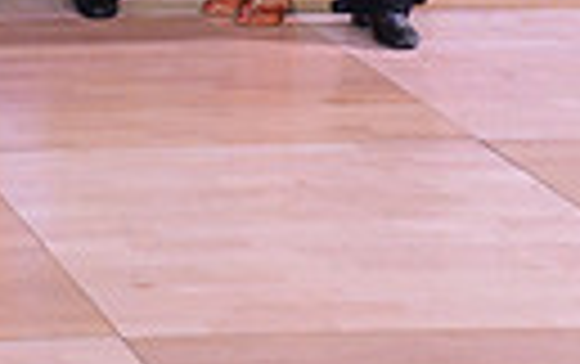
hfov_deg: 11.0
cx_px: -549
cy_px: -434
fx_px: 2754
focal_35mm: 174
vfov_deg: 7.2
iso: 2000
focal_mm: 38
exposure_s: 1/250
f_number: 4.5
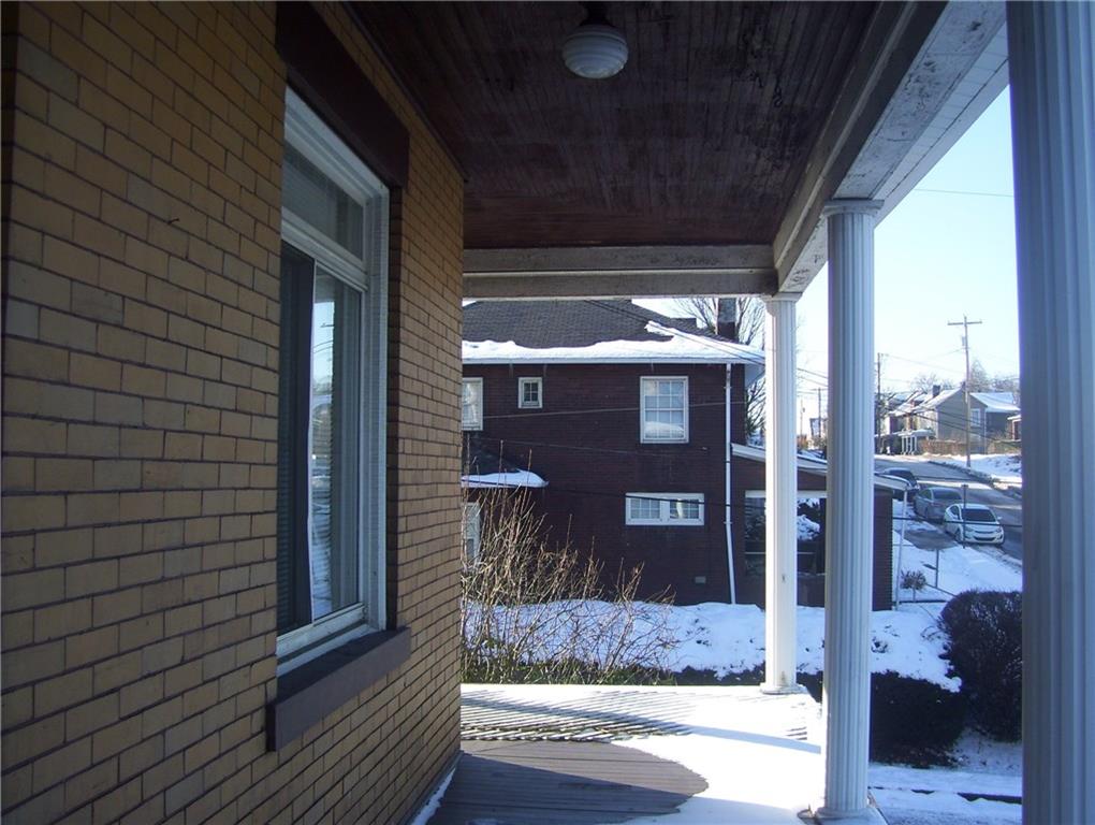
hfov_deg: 51.3
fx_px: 1140
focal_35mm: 36
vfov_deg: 39.7
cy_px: 412
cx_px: 548
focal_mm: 6
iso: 80
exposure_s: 1/400
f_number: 2.7
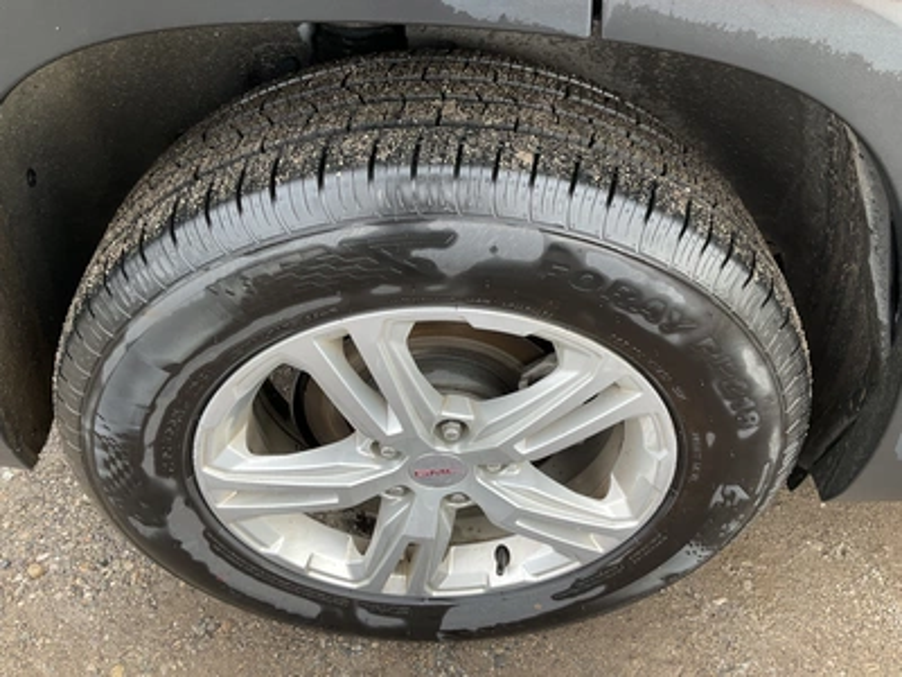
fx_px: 756
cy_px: 338
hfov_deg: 61.7
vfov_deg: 48.2
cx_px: 451
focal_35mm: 29
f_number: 1.8
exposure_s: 1/139
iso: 20
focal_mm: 3
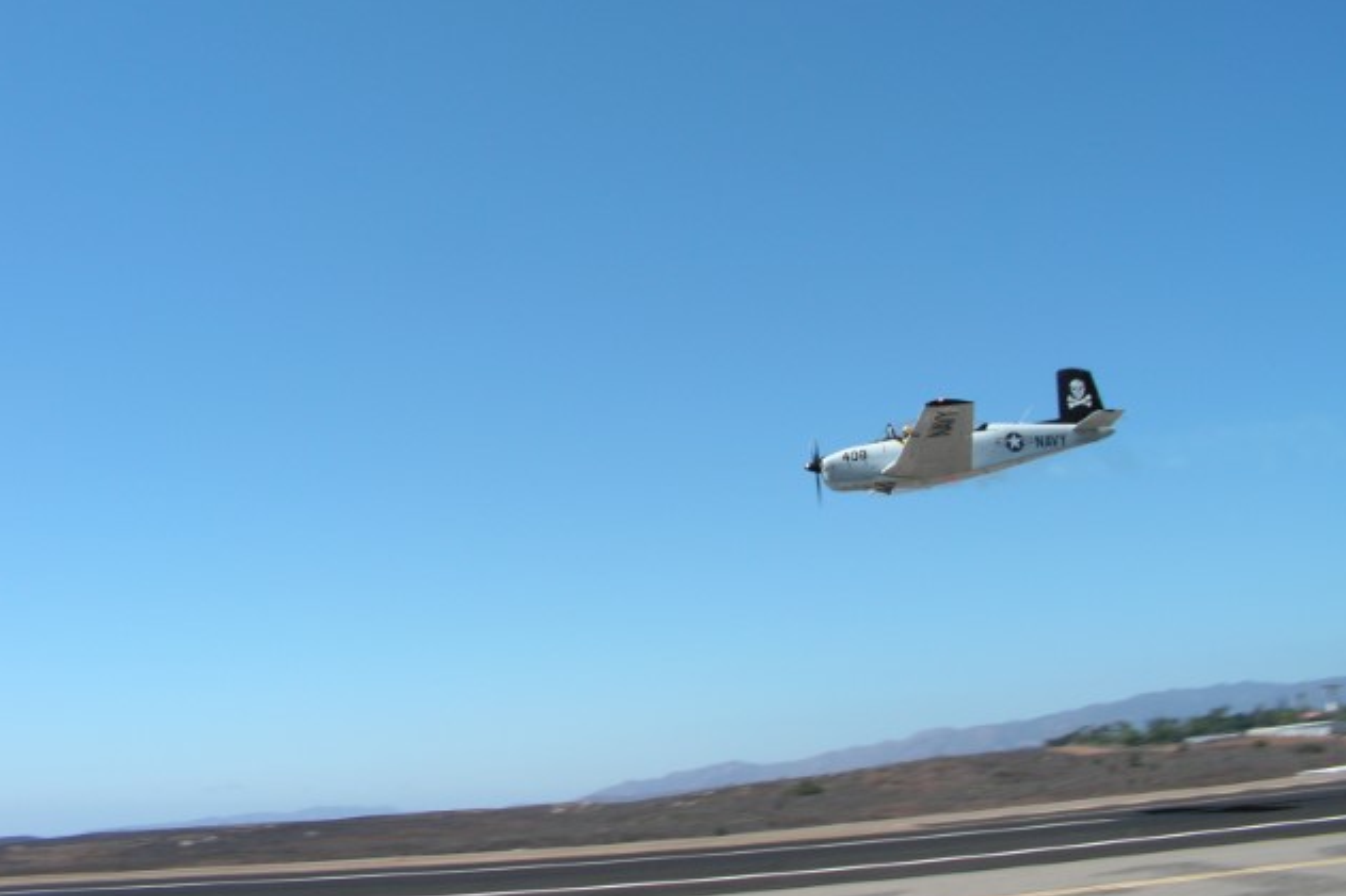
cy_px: 435
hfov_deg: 50.7
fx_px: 1420
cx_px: 678
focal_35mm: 38
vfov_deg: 35.0
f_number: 4.8
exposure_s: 1/400
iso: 50
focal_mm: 6
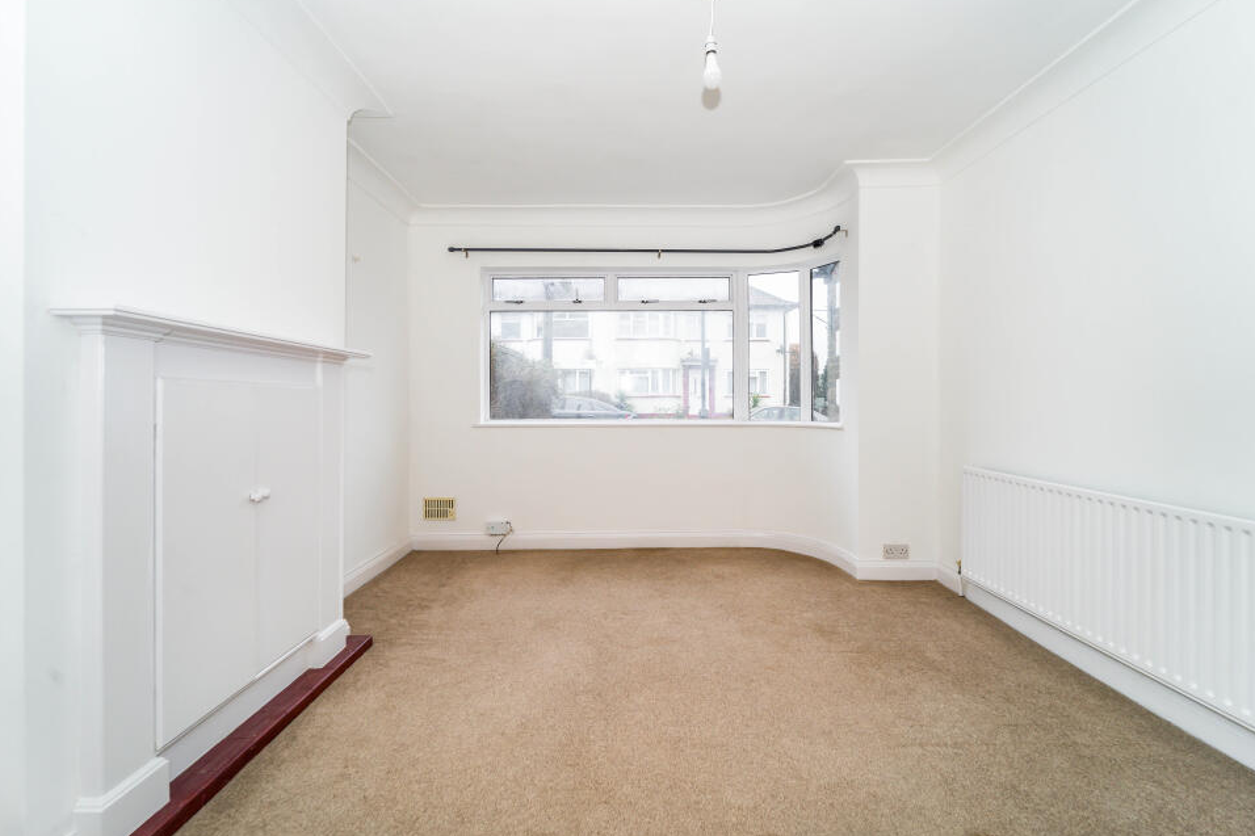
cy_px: 397
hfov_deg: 100.4
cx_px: 628
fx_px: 523
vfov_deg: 77.2
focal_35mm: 15
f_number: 10
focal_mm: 14
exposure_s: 1/100
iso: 250
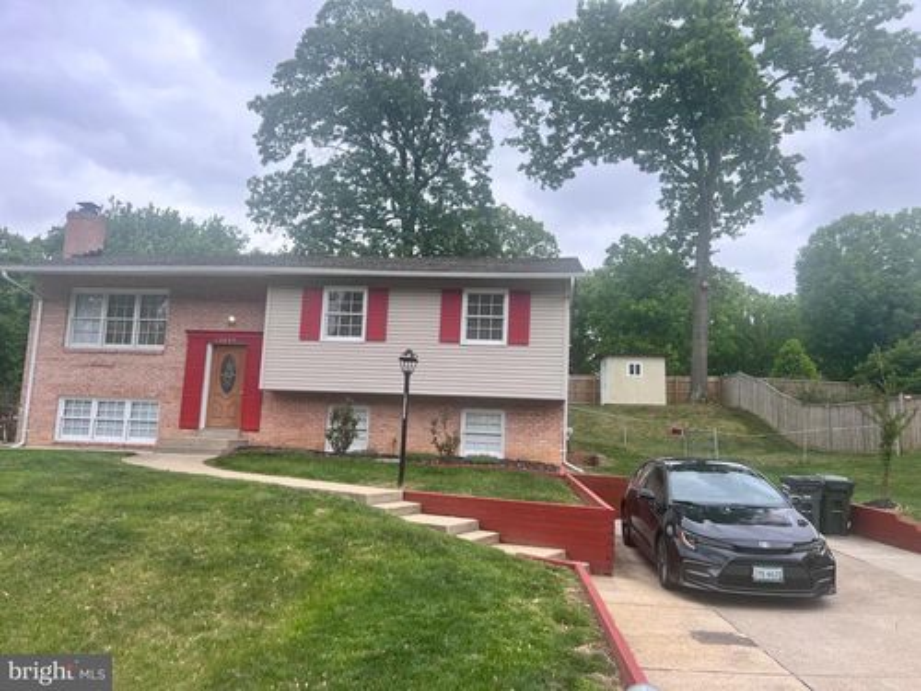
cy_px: 346
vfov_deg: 53.1
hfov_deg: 67.3
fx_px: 692
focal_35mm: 26
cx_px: 460
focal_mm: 5.7
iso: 50
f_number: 1.5
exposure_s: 1/1326
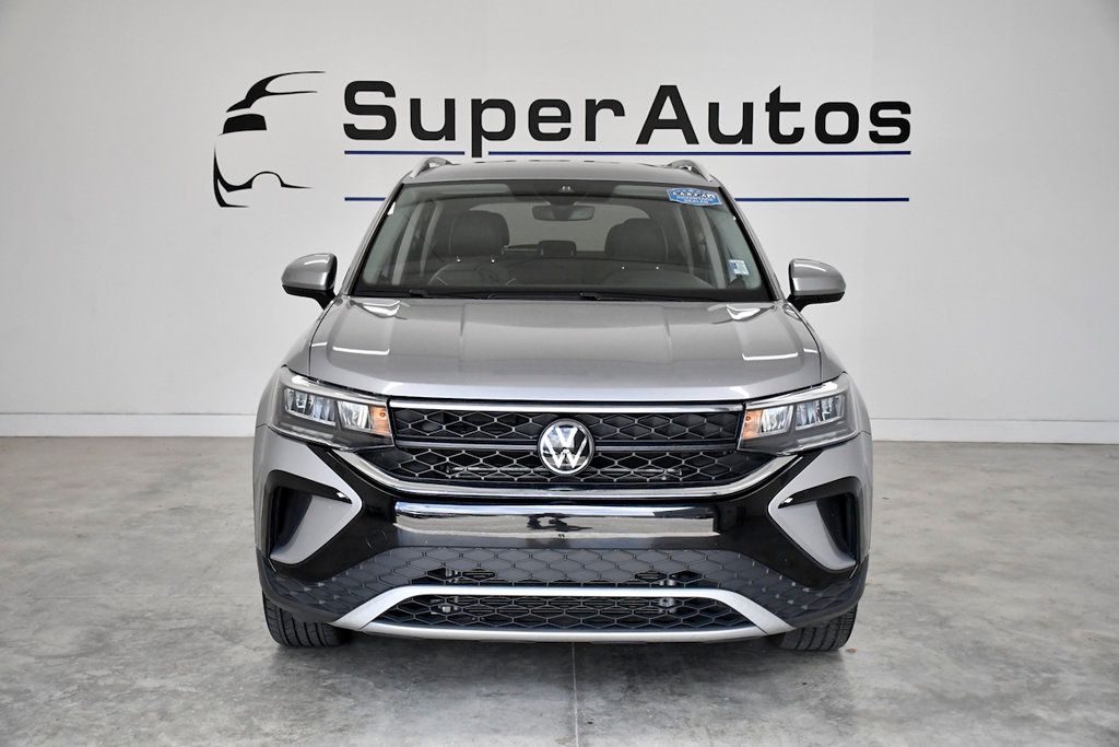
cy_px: 374
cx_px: 560
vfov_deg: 29.9
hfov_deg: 43.6
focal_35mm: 45
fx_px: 1399
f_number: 4
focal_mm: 30
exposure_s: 1/2500
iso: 2500
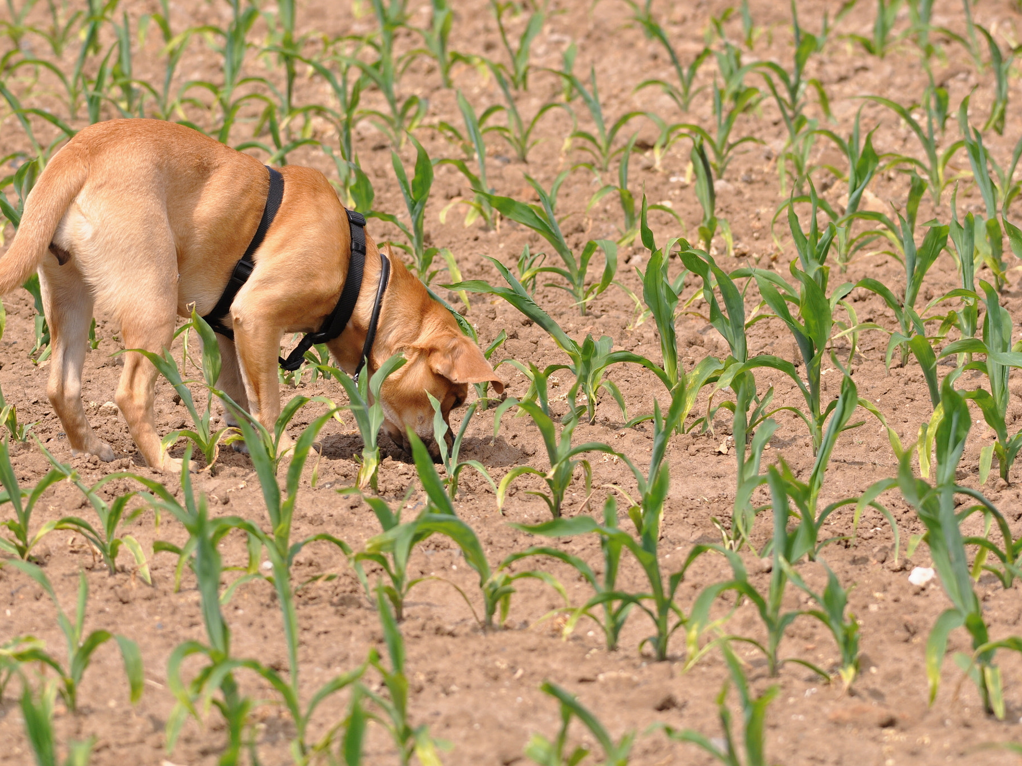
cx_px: 446
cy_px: 383
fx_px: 10599
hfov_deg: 5.5
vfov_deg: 4.1
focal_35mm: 359
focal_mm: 220
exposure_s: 1/400
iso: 200
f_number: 8
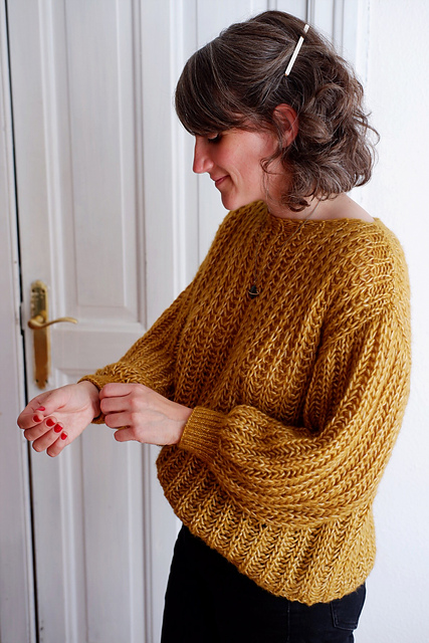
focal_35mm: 53
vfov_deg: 37.5
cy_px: 322
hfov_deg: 25.5
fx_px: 947
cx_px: 214
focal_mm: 35
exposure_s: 1/150
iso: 200
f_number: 3.6
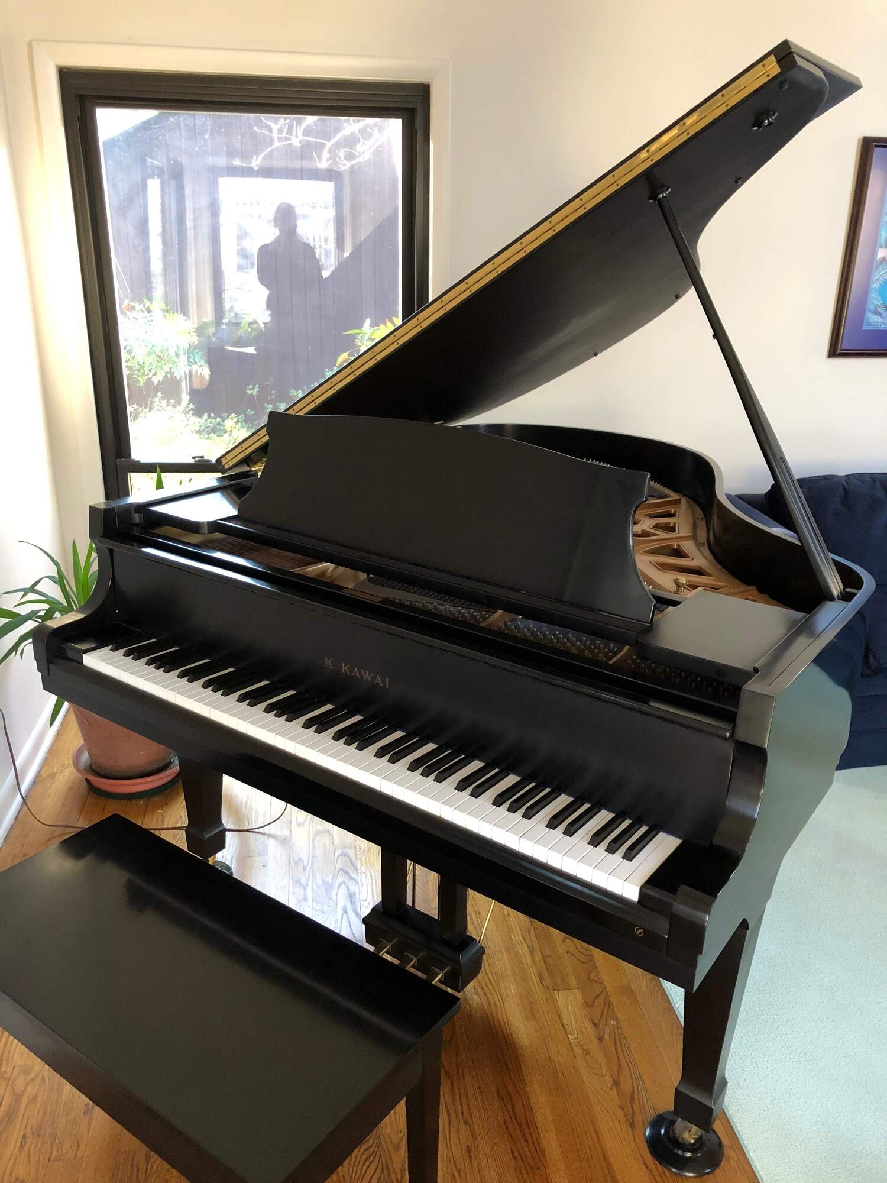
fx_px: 957
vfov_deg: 63.4
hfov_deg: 49.7
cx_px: 444
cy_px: 592
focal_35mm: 28
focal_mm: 3.99
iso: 80
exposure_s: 1/15
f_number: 1.8
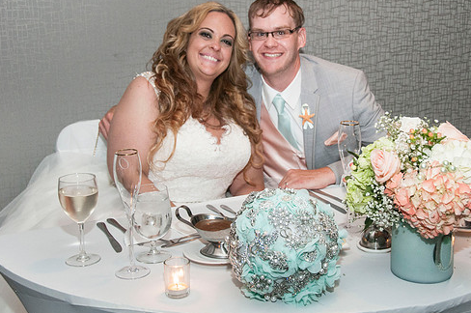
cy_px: 135
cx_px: 278
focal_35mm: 57
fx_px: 745
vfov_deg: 23.7
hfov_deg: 35.0
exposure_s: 1/60
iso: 800
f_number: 5.6
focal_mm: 32
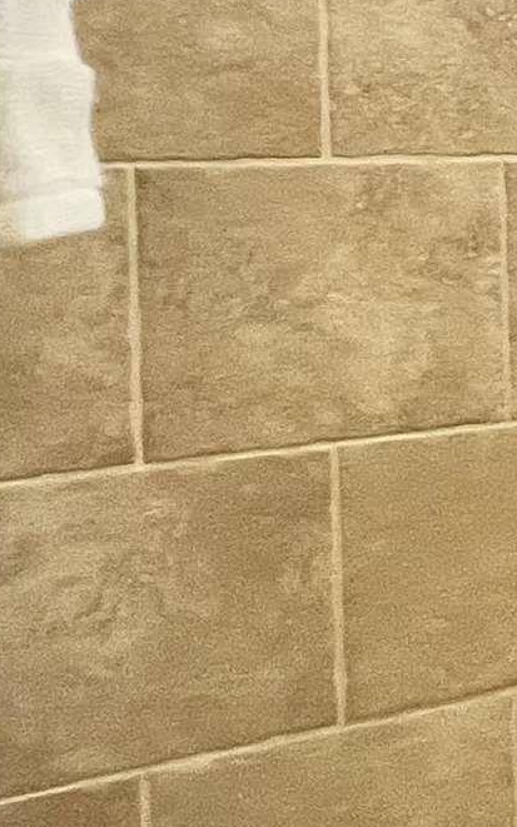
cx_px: 1630
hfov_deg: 10.8
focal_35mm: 64
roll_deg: +1.1
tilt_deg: -1.0
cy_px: 143
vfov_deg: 31.0
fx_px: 1443
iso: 250
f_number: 1.8
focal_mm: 1.57
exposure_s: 1/120
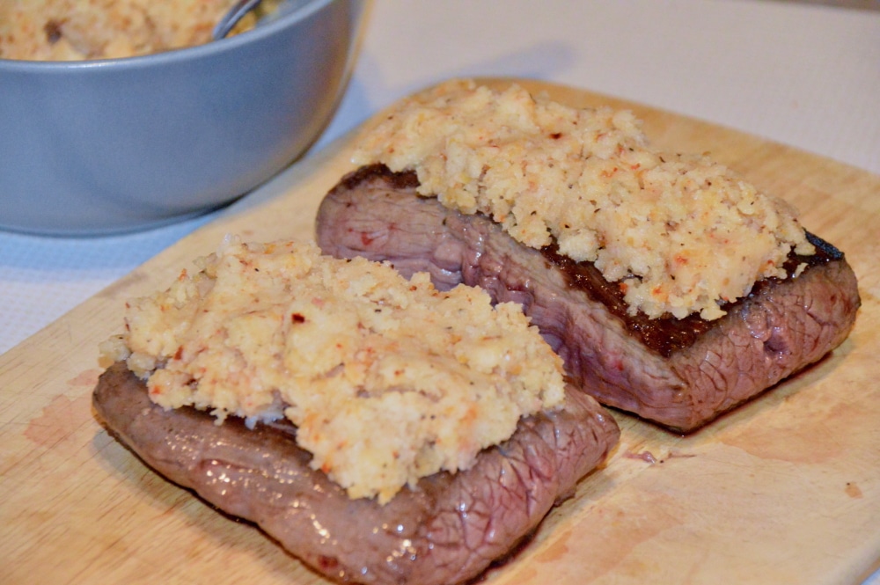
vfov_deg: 7.0
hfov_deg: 10.6
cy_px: 292
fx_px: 4763
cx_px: 440
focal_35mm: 195
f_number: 9
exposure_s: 1/80
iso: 6400
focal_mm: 130
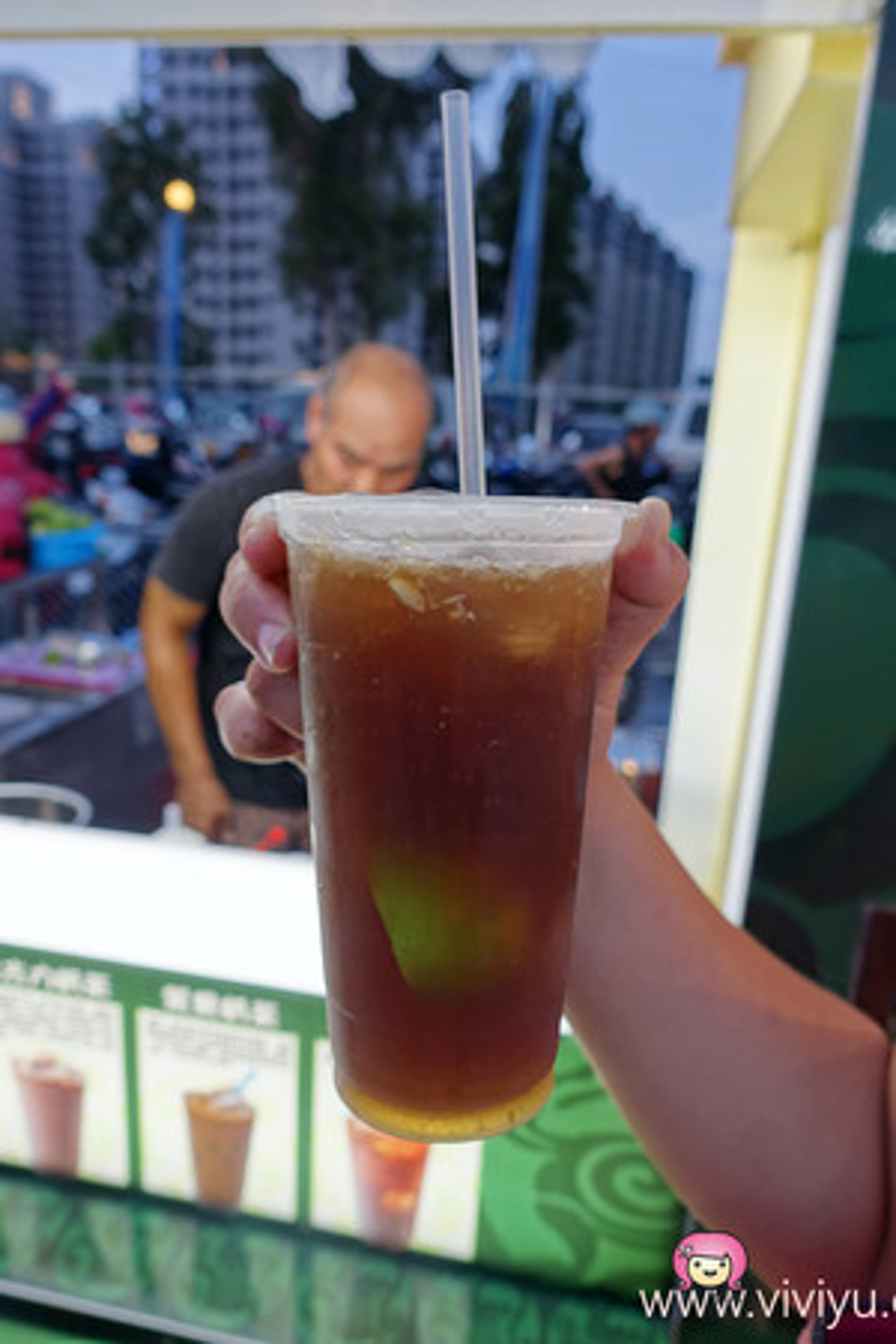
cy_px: 672
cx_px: 448
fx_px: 896
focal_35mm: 24
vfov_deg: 73.7
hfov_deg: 53.1
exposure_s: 1/30
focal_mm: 8.8
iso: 125
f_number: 2.8
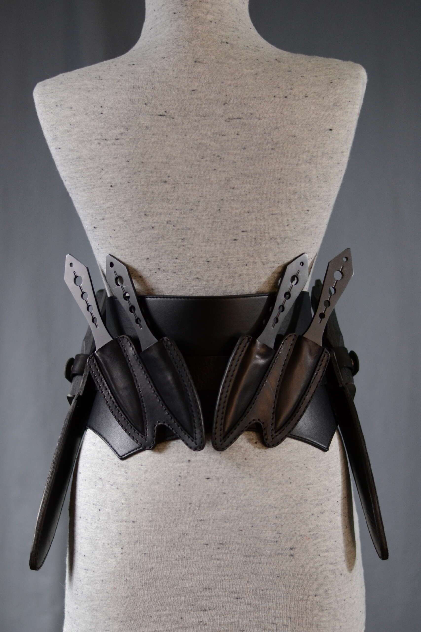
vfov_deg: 27.0
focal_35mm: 75
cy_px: 316
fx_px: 1315
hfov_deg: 18.2
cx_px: 210
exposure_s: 1/160
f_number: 2.2
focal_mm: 50
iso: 800
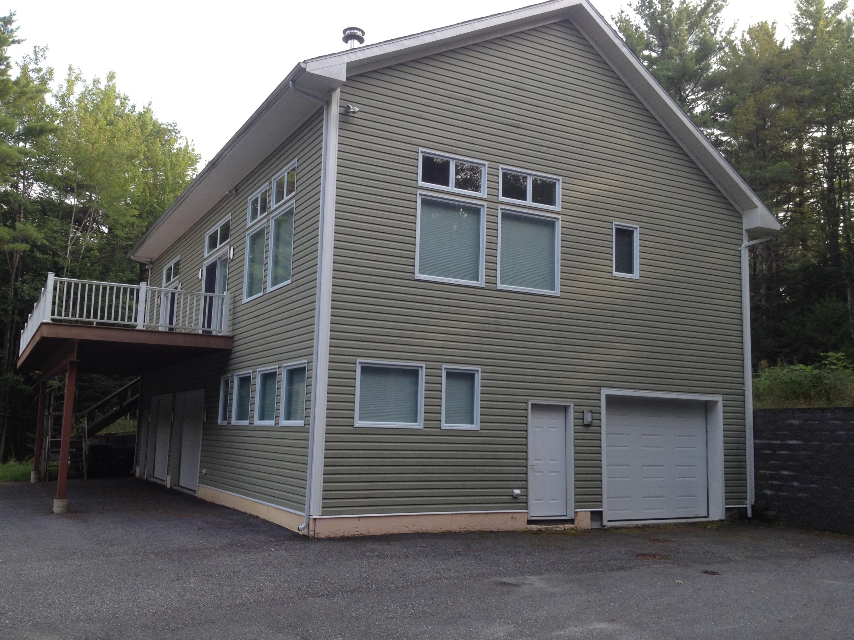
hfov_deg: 52.6
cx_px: 427
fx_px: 863
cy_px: 320
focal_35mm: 35
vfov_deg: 40.7
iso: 50
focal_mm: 4.28
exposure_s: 1/180
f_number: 2.4
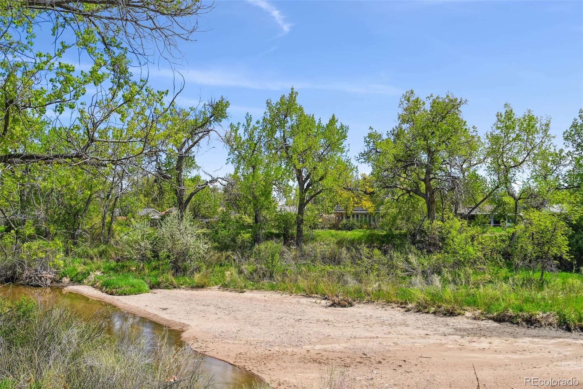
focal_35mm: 30
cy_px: 194
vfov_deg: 43.6
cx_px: 292
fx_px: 486
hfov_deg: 61.9
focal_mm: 30
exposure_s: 1/3200
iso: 400
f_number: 5
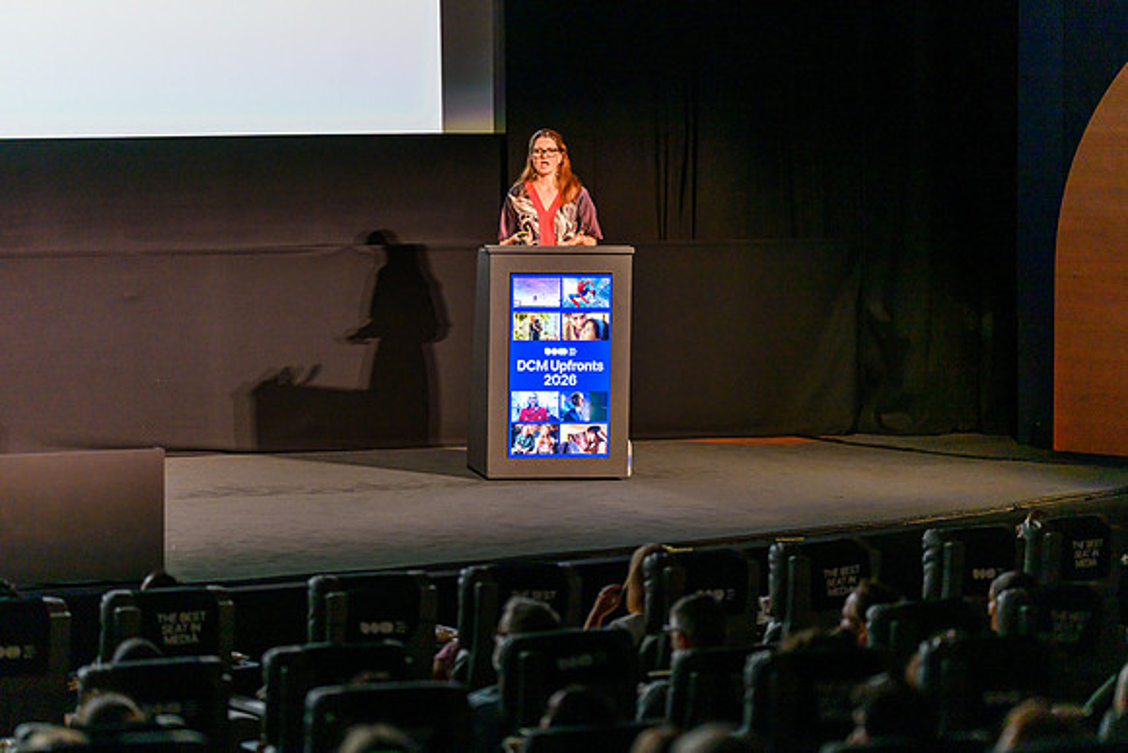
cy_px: 376
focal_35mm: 137
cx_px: 564
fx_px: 4294
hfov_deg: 15.0
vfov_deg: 10.0
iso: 1250
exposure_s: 1/160
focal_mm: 135
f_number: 1.8
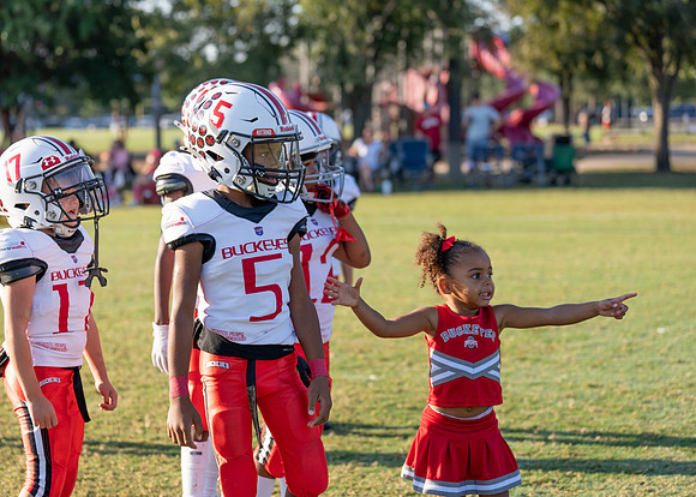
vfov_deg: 16.5
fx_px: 1716
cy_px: 203
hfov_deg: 22.9
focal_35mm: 87
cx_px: 285
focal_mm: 70
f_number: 2.8
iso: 100
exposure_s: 1/640
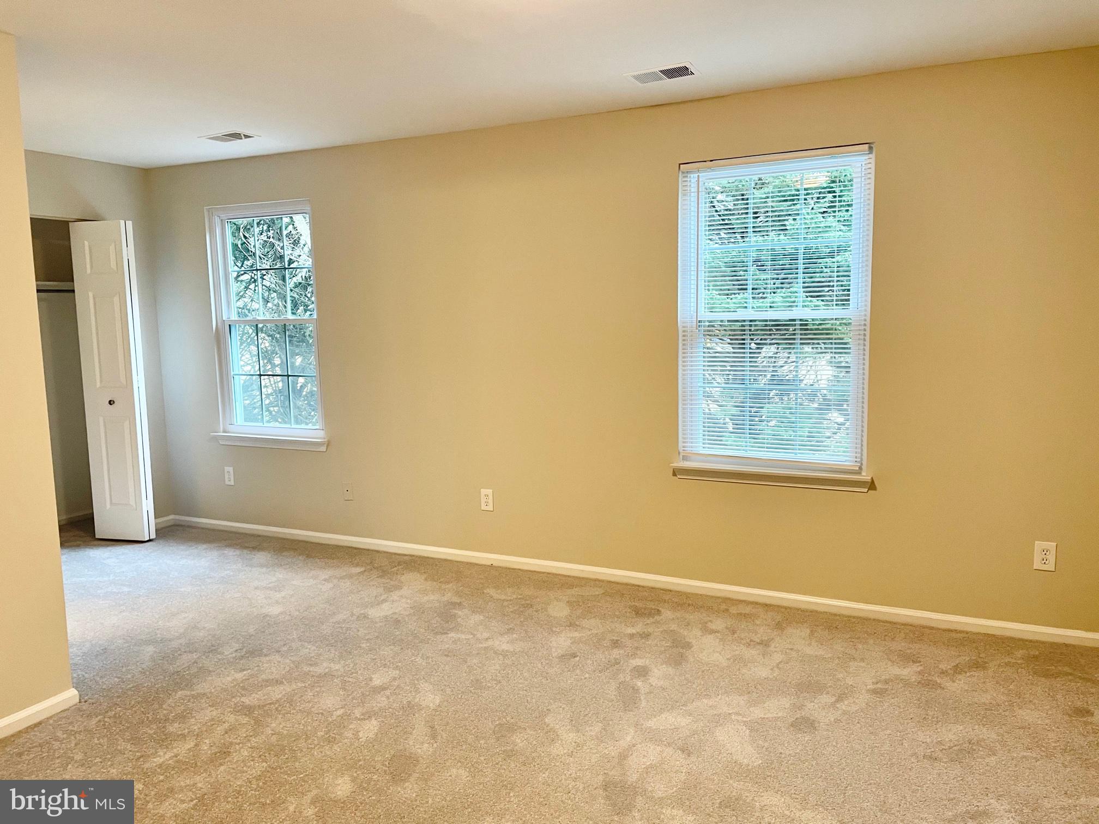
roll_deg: +0.6
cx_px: 550
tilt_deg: -6.4
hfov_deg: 67.3
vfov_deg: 53.1
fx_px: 825
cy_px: 412
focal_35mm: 26
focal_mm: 4.2
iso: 160
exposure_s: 1/60
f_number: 1.6
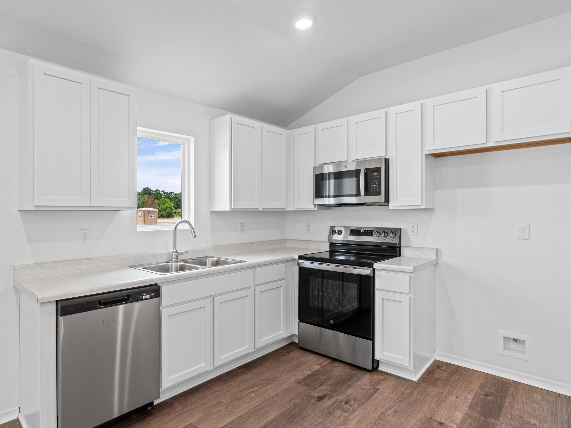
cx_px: 262
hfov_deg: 81.6
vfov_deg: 66.0
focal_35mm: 20
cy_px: 214
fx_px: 330
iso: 250
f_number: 9
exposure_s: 1/6
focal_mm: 12
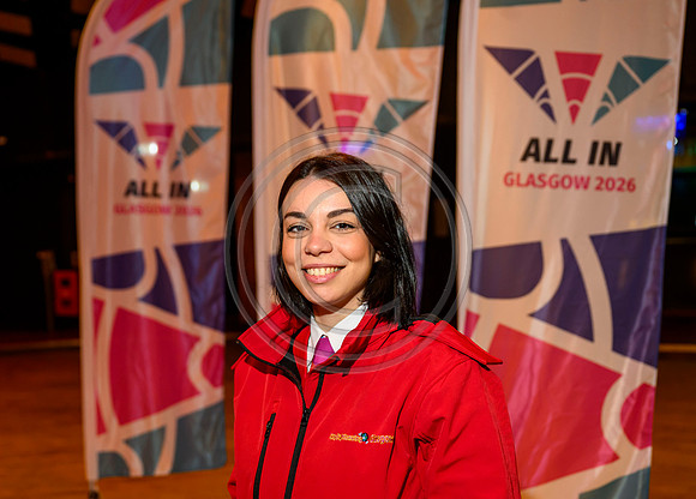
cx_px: 326
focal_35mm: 58
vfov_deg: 24.6
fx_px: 1144
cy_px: 305
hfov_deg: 33.8
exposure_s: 1/60
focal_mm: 45
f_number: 3.5
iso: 1600
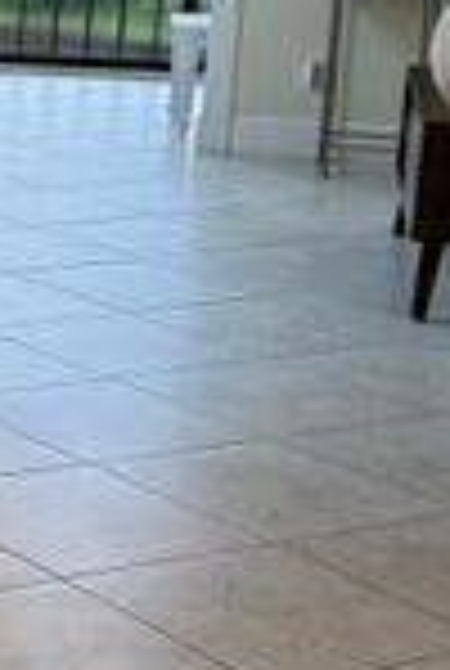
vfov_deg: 19.0
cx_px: -585
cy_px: 216
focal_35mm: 107
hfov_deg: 11.1
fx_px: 1997
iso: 200
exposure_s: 1/120
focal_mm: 6.86
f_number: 1.78
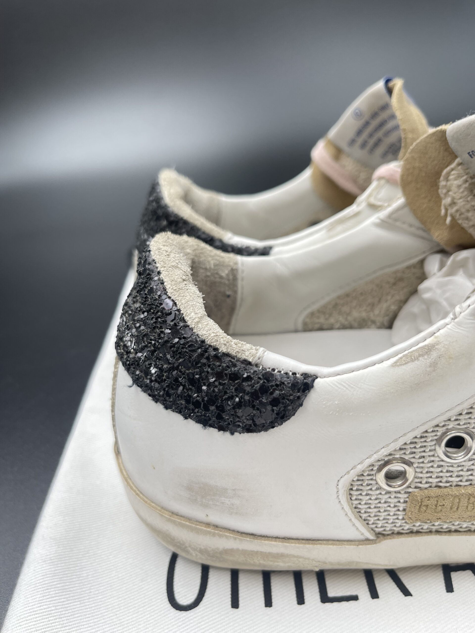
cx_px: 238
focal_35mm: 26
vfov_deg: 67.3
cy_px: 316
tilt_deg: -32.0
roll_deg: +5.9
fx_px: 476
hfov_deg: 53.1
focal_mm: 5.1
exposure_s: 1/129
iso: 32
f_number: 1.6
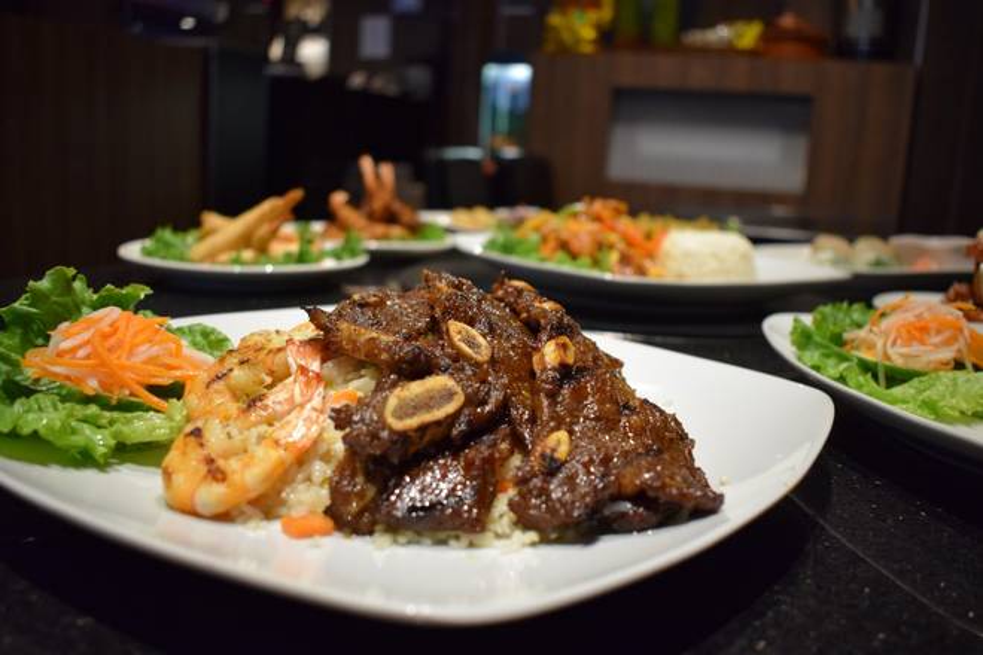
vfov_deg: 40.0
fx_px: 901
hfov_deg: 57.2
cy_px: 328
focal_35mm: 33
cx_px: 492
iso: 1800
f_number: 3.8
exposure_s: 1/60
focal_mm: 22
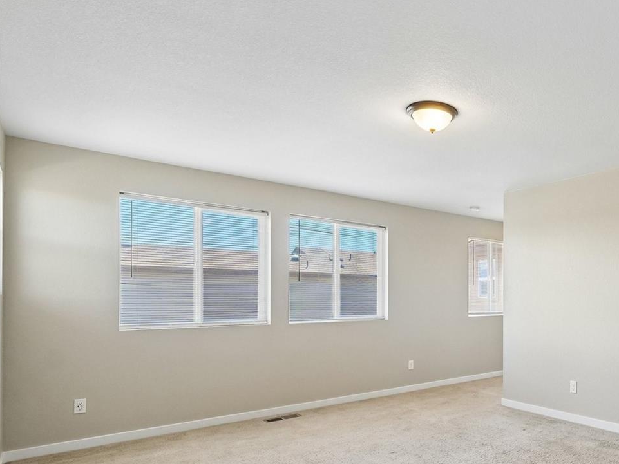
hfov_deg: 64.0
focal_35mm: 24
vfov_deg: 55.9
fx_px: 429
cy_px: 299
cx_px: 512
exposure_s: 1/25
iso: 800
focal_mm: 10
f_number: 8
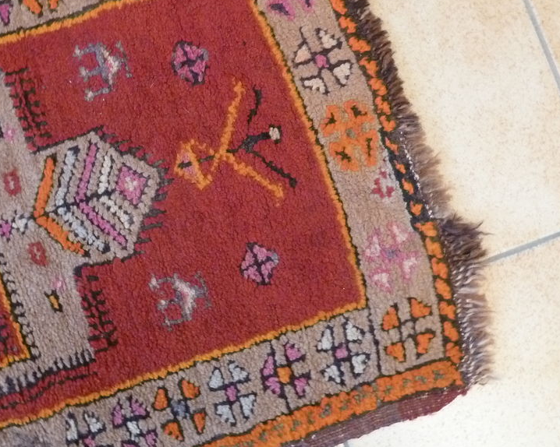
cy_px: 187
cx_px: 186
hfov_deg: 51.9
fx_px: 563
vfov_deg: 43.2
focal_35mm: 34
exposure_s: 1/15
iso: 500
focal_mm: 4.1
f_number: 3.3
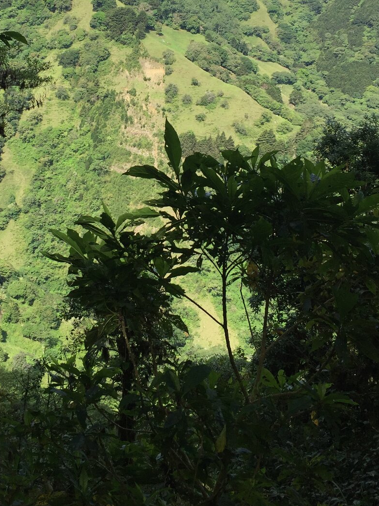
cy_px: 142
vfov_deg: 37.5
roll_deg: -0.7
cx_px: 129
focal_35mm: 50
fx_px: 730
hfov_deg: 28.9
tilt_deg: -14.7
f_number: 2.2
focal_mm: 4.15
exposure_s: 1/964
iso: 32
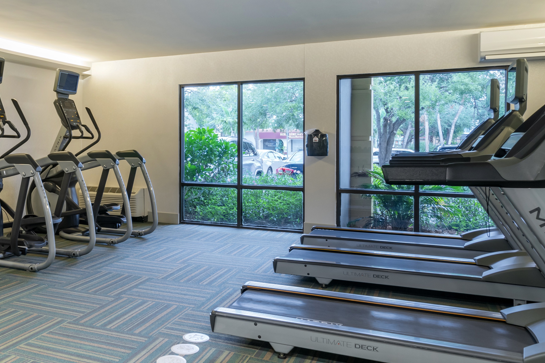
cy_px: 173
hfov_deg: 57.2
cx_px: 136
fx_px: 469
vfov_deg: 42.3
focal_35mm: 31
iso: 400
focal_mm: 18
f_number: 11
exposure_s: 1/4
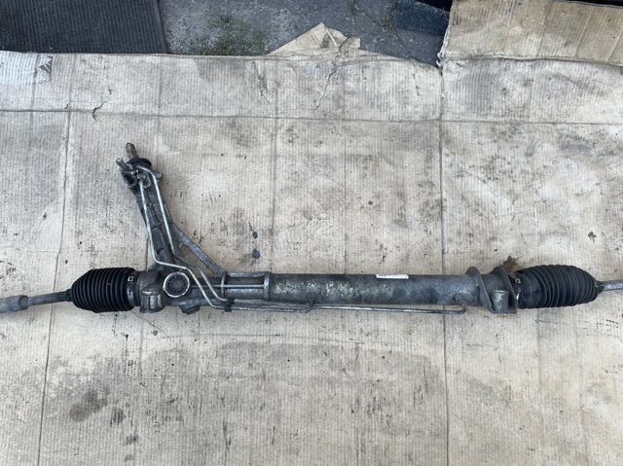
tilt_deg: -82.1
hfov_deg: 67.3
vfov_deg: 53.0
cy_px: 233
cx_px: 312
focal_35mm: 26
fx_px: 468
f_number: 1.6
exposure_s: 1/191
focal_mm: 4.2
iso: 32
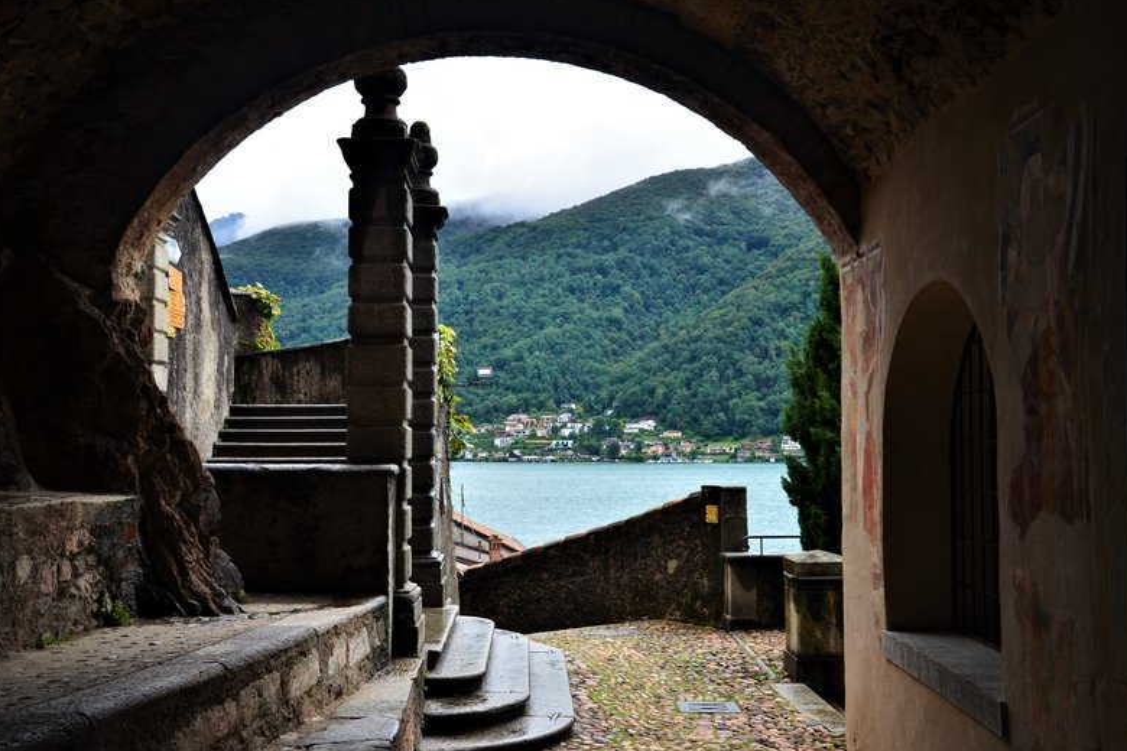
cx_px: 569
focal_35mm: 43
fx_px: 1346
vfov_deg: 31.2
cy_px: 374
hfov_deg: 45.4
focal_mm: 28
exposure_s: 1/50
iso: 320
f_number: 8
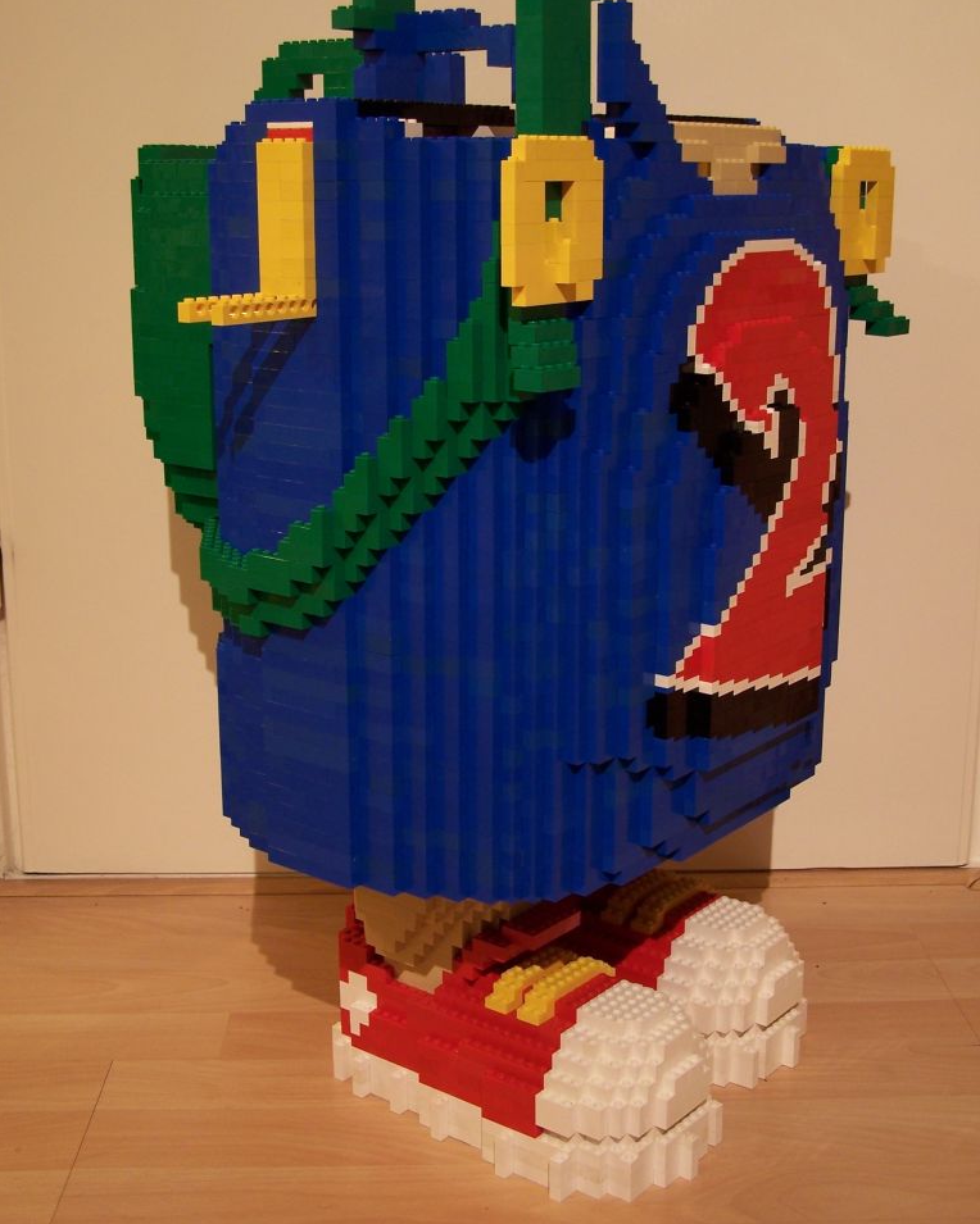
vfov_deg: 41.2
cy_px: 610
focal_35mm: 45
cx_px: 489
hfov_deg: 33.4
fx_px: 1631
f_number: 2.9
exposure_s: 1/2
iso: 80
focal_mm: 7.1
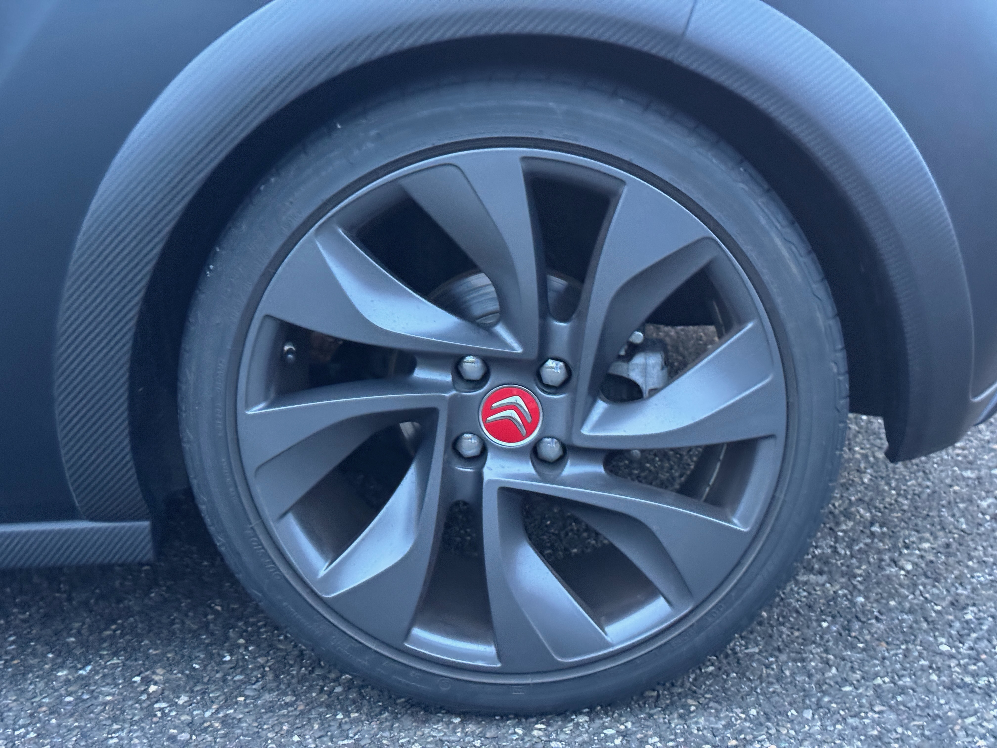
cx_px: 498
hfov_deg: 39.7
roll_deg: +3.6
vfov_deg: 30.3
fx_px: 1382
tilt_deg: -17.9
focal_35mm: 48
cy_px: 374
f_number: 1.78
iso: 500
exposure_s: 1/25
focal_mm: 6.76
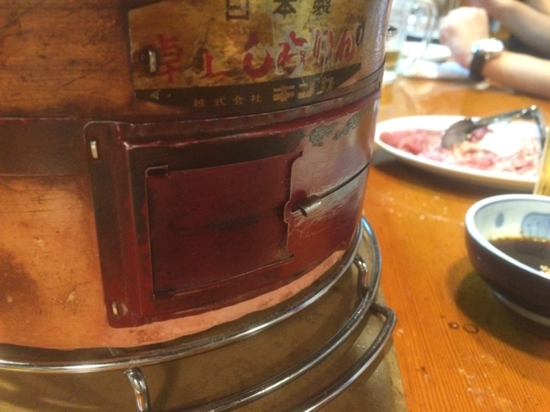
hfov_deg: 61.7
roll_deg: -1.8
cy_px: 206
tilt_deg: -27.0
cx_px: 275
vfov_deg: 48.2
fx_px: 461
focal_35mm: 29
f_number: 2.2
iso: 640
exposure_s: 1/15
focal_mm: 4.15
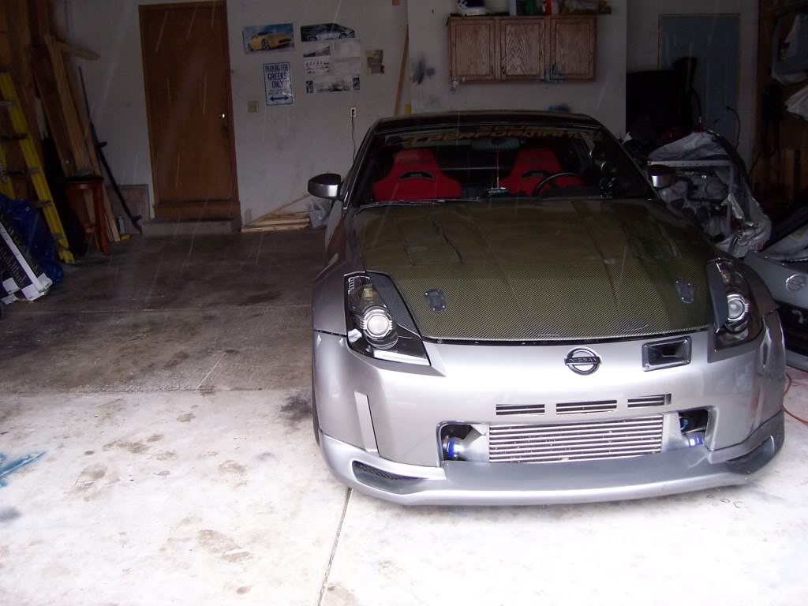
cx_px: 404
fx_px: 840
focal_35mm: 36
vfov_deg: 39.7
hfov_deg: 51.4
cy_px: 303
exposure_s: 1/30
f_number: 3
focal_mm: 6
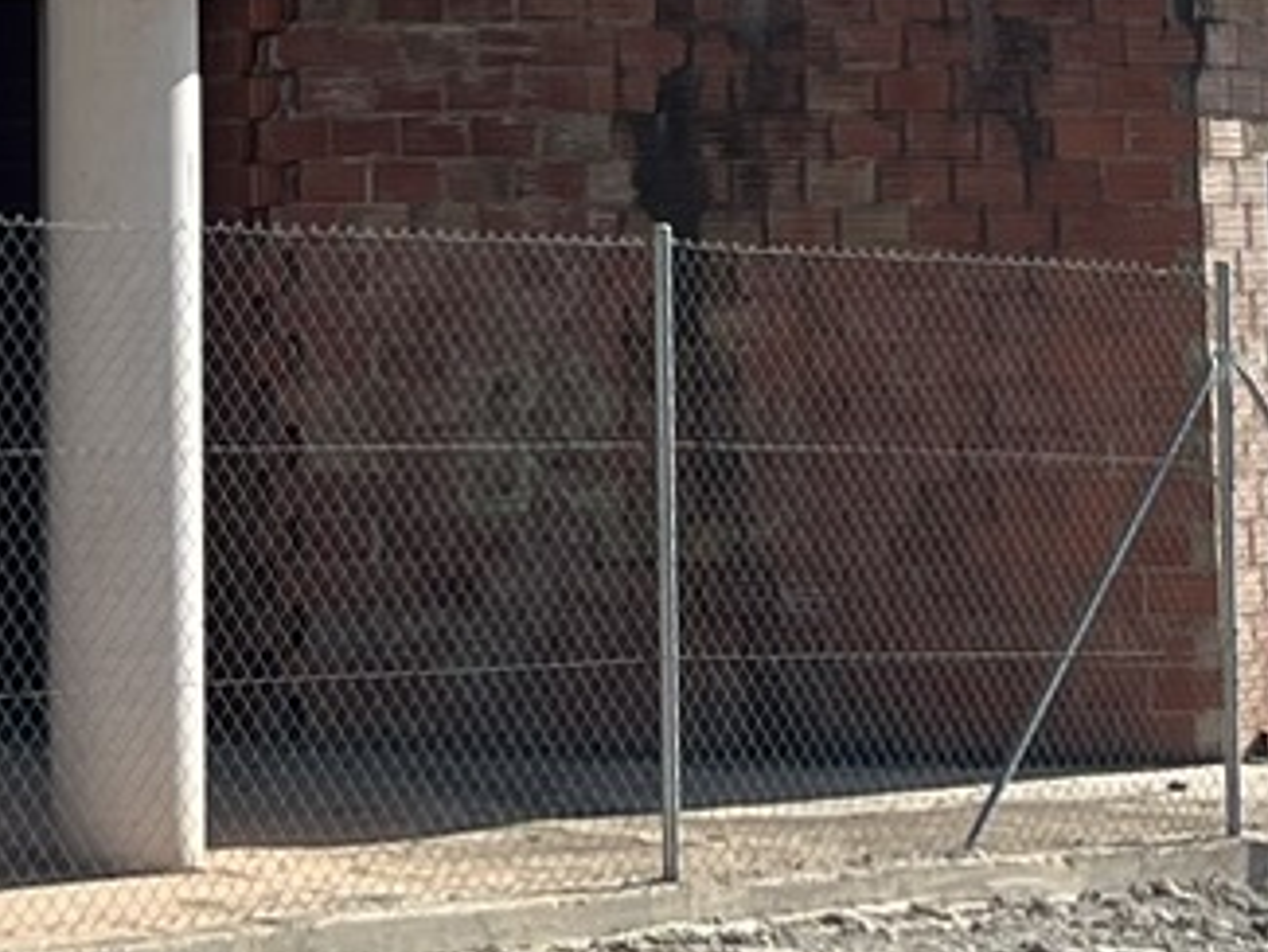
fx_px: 6010
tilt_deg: +10.9
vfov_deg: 8.6
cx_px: 218
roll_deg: +1.1
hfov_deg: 12.0
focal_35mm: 164
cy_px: -858
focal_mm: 5.7
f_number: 1.5
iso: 50
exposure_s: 1/4274
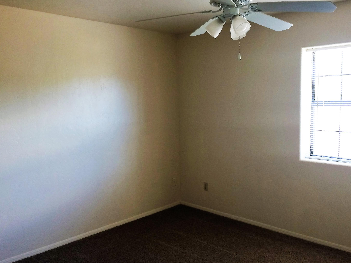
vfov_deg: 44.1
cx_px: 174
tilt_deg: -4.9
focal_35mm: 32
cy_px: 126
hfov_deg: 56.8
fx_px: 324
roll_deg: +1.5
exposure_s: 1/30
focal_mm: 4.15
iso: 80
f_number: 2.2
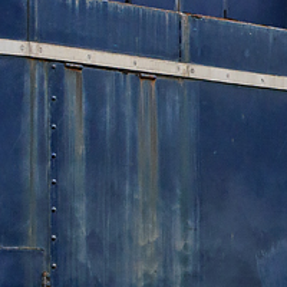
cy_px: 232
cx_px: 573
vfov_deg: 11.4
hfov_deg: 10.5
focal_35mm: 153
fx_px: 1435
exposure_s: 1/400
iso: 200
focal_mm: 20
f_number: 8
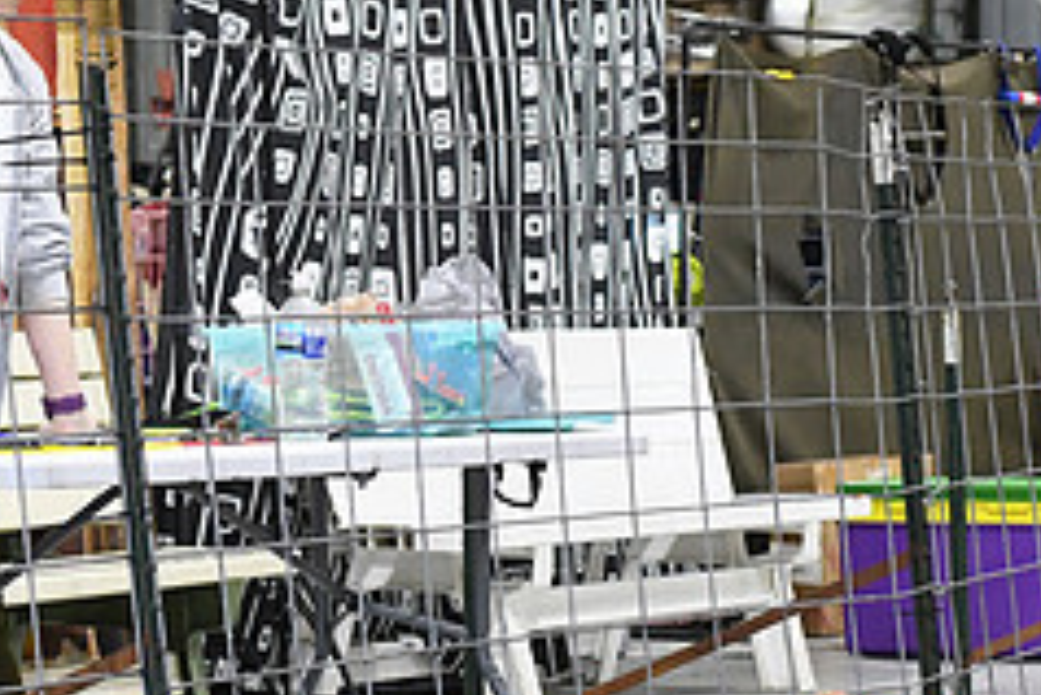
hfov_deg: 11.1
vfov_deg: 7.5
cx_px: 1006
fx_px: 5295
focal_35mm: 183
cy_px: 592
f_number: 4.5
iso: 5000
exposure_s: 1/320
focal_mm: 50
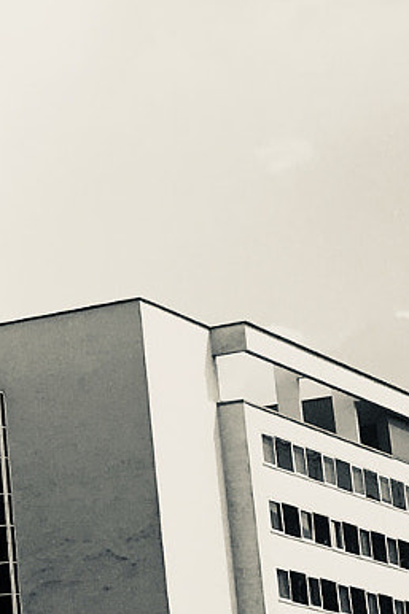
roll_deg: -0.7
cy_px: 336
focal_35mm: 125
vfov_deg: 16.4
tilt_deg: +13.4
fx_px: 2132
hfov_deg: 9.3
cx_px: -702
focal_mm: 4.15
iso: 25
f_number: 2.2
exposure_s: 1/1832
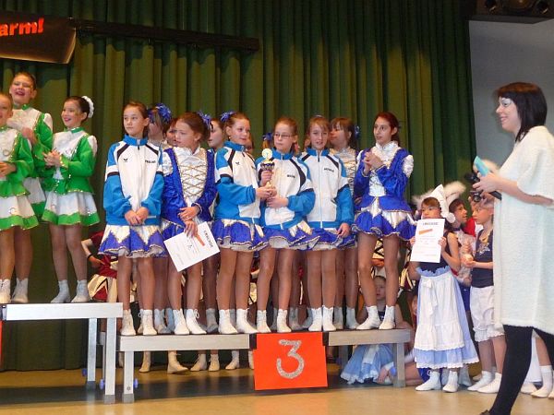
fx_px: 768
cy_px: 208
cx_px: 277
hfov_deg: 39.7
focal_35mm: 48
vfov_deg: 30.3
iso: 400
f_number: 4.2
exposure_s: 1/30
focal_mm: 8
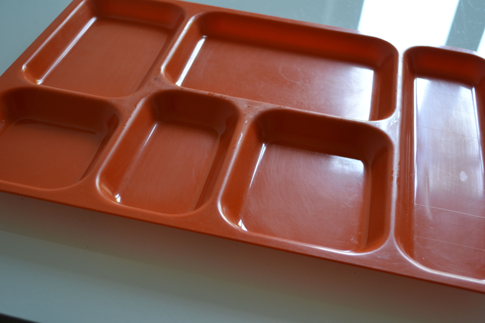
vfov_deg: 28.1
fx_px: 647
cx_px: 242
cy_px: 162
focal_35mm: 48
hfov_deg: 41.1
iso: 400
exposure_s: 1/40
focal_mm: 32
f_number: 4.8
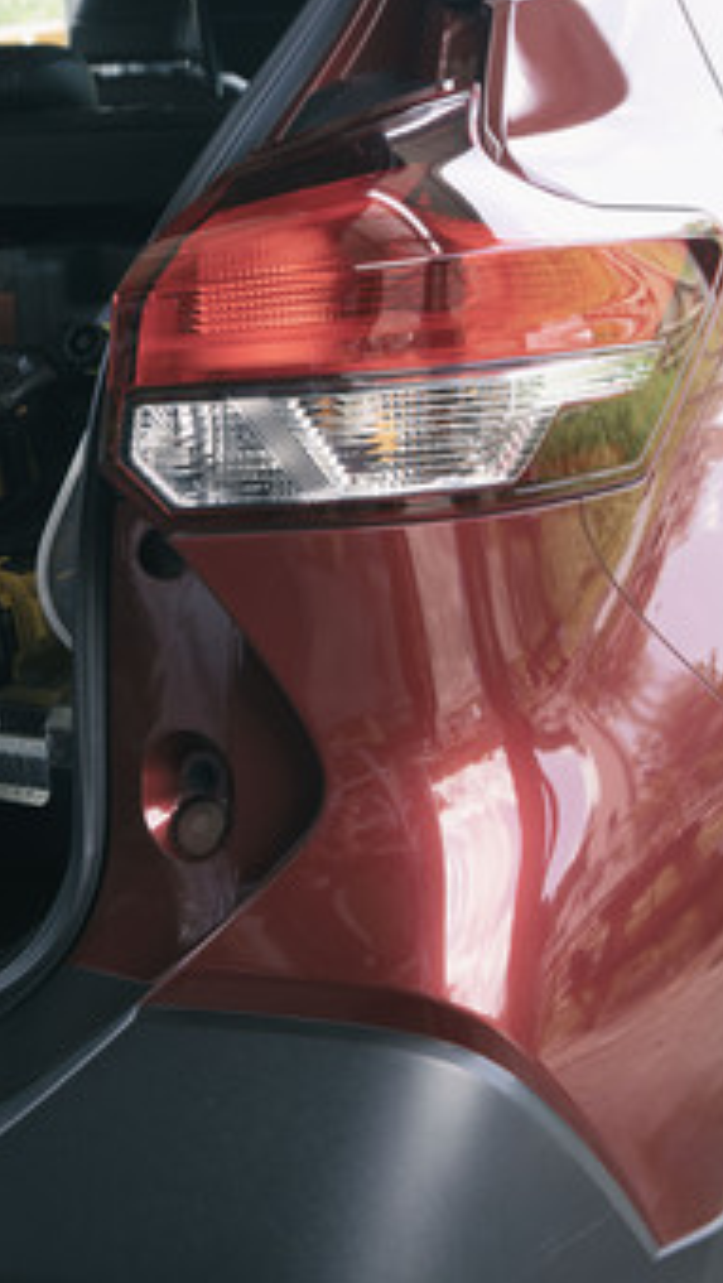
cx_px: -79
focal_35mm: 63
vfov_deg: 33.3
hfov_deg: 18.4
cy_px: 556
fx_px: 2144
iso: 500
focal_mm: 34
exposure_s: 1/160
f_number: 5.6
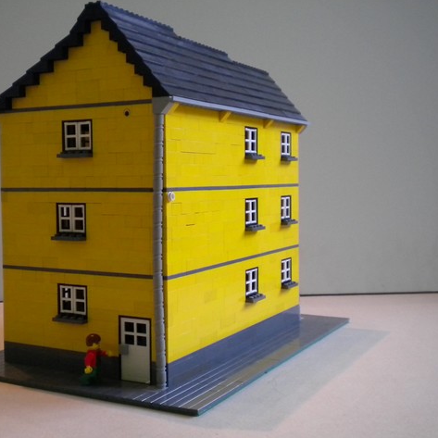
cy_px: 217
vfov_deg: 34.7
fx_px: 701
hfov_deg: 34.6
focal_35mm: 49
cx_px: 182
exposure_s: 1/66.1
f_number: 3.5
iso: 437
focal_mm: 7.4
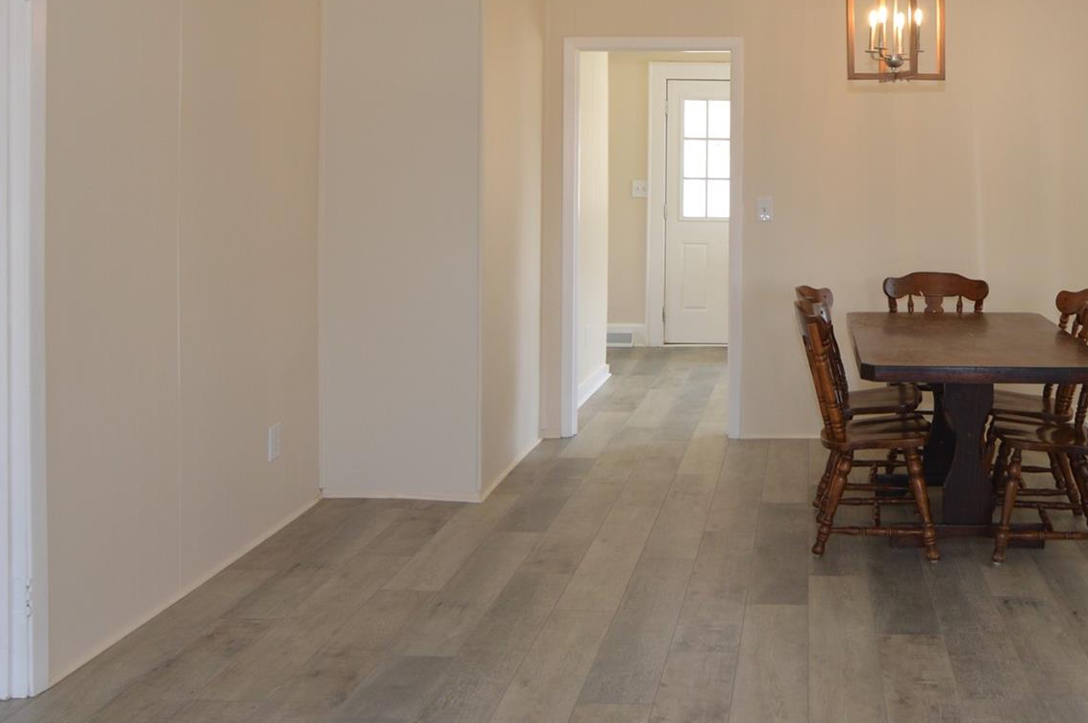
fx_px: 1147
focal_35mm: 38
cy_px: 170
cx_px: 791
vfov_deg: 34.2
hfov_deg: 49.1
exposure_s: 1/60
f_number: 4
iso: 400
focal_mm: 14
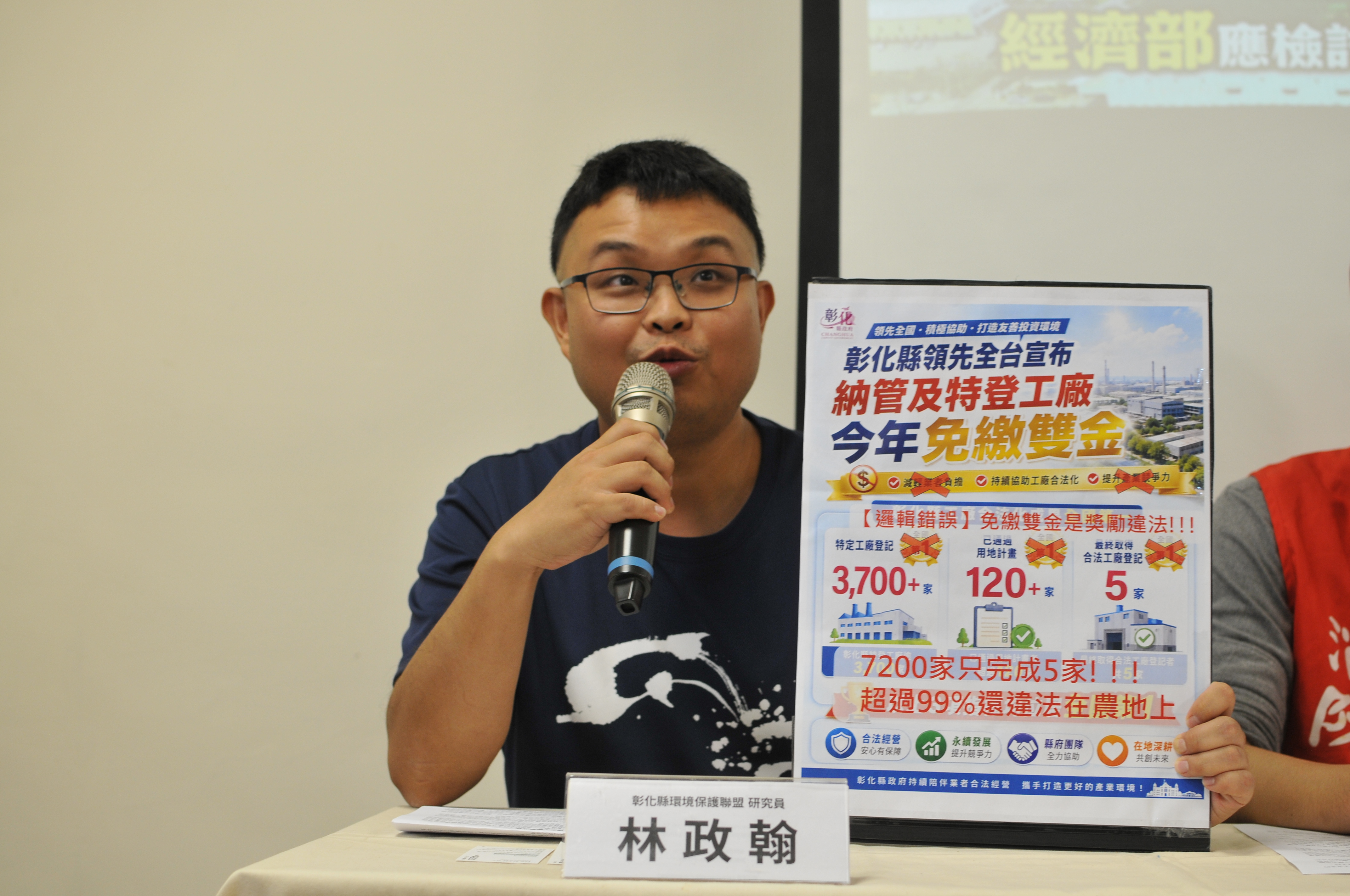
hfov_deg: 37.9
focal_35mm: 52
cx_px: 675
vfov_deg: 25.7
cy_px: 448
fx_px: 1966
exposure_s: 1/80
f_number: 2.8
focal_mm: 35
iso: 320
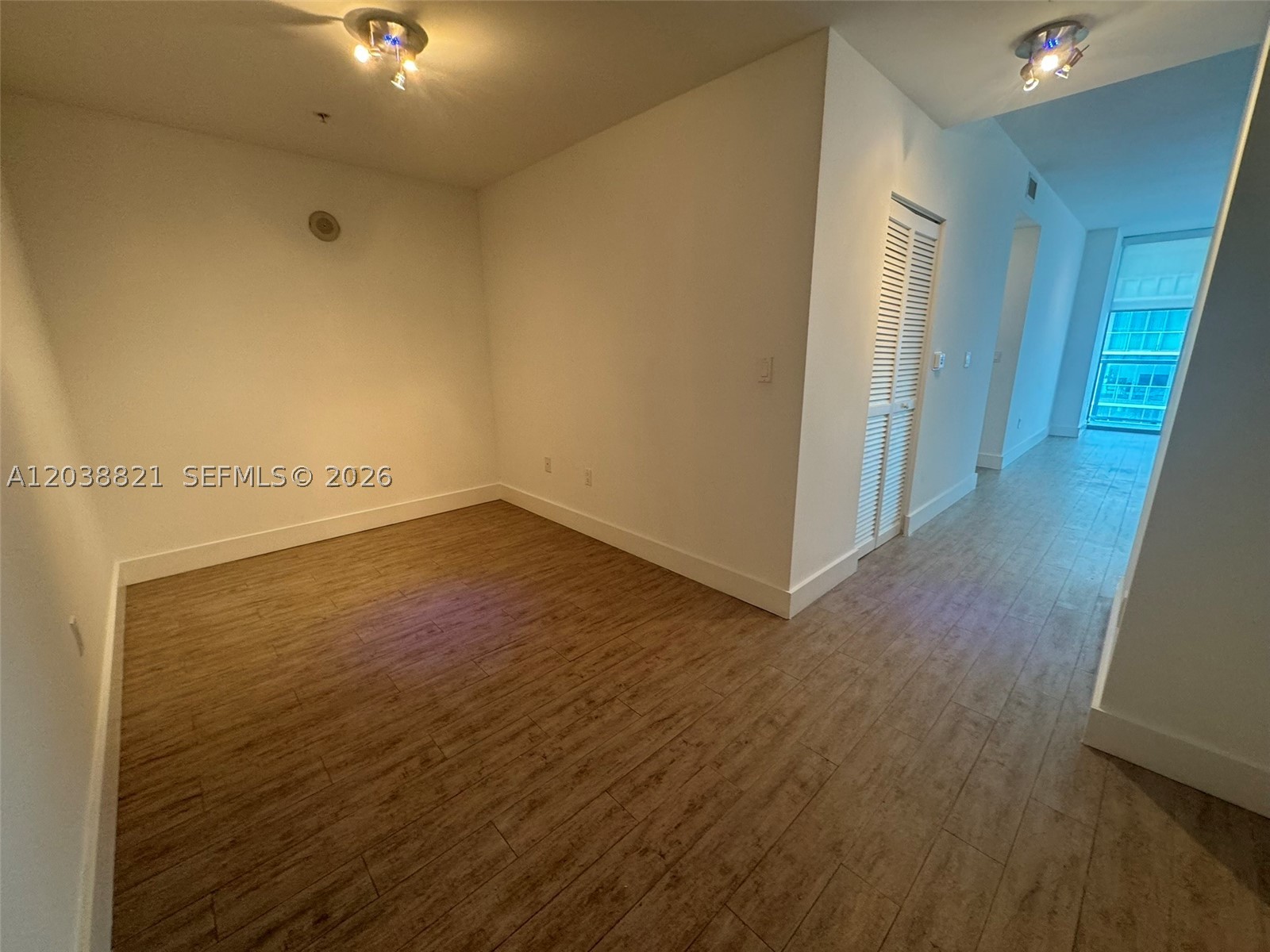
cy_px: 476
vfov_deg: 85.7
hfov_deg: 102.1
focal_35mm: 14
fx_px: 514
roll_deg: -1.3
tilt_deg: -12.9
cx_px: 635
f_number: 2.2
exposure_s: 1/60
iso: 200
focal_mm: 2.22
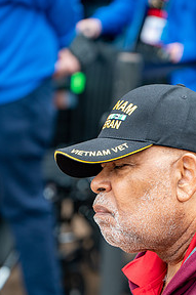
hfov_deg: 4.4
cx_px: 150
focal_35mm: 313
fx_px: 2565
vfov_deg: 6.6
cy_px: 211
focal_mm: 200
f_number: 6.3
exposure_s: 1/100
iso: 500
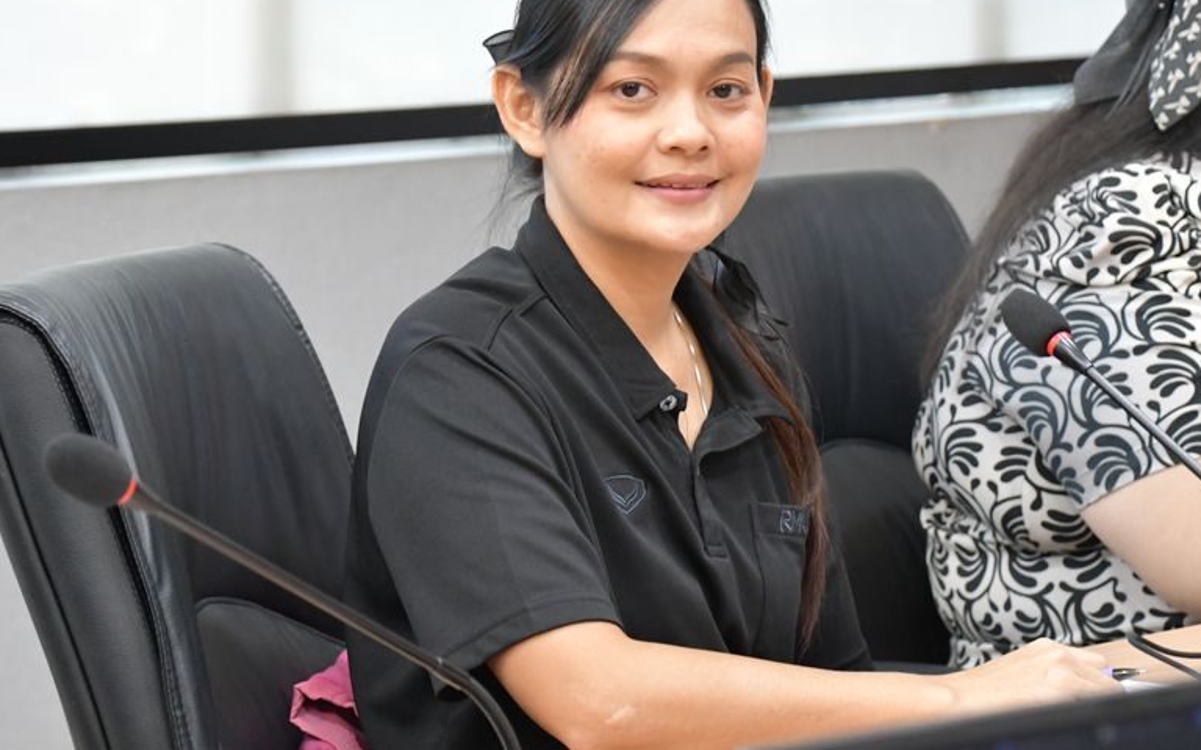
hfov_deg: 12.8
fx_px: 5335
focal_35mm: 163
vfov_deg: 8.0
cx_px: 622
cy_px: 288
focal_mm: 80
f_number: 5.3
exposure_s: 1/100
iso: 3200
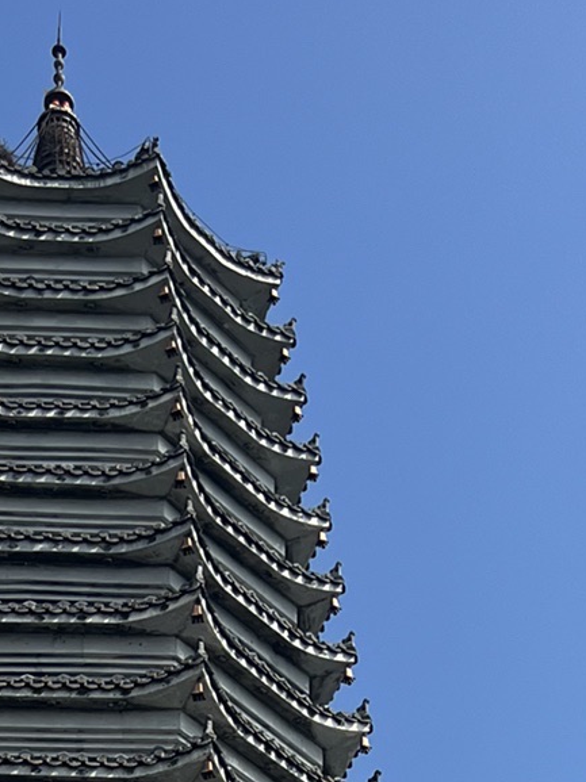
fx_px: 2033
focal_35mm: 90
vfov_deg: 18.6
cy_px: 1260
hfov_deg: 16.3
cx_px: 148
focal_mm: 5.7
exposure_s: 1/5587
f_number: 1.5
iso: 50
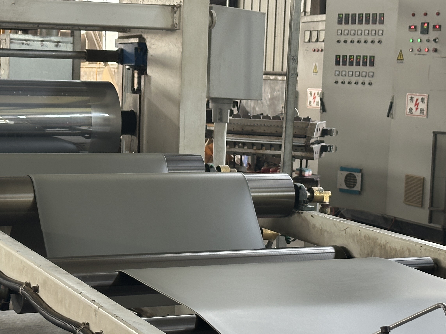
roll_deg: -1.1
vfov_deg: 17.4
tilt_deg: -7.8
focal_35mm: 85
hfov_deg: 23.0
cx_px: 169
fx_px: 1095
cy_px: 200
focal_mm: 6.86
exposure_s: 1/60
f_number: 1.78
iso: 160
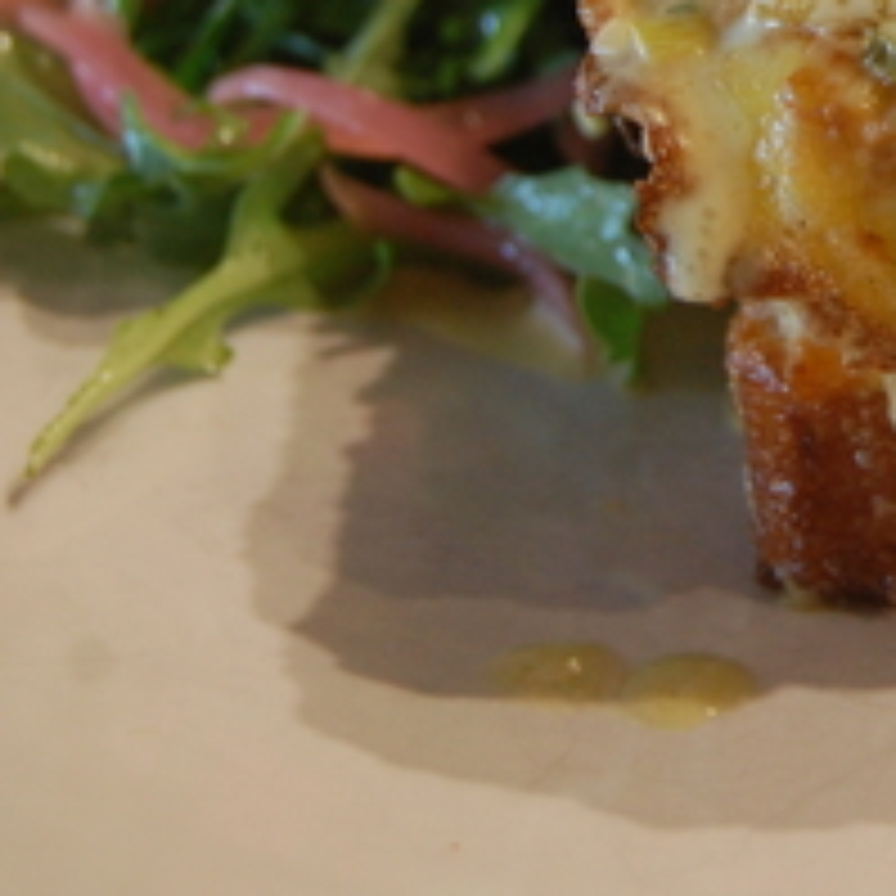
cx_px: 1018
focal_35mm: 146
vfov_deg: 11.9
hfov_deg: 11.8
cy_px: 52
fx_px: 4276
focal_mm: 38
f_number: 5
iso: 800
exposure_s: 1/13
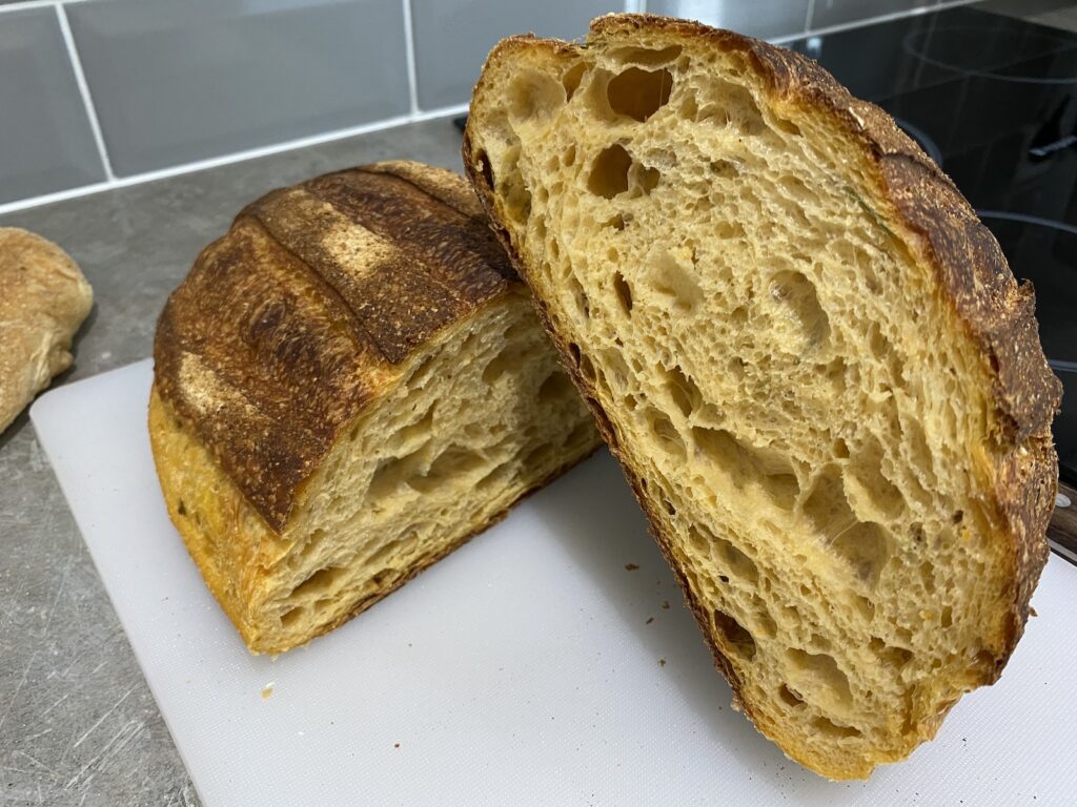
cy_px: 404
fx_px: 809
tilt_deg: -39.0
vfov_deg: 53.1
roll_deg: +0.1
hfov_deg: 67.3
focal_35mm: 26
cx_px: 538
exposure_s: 1/60
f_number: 1.8
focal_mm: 4.25
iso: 200
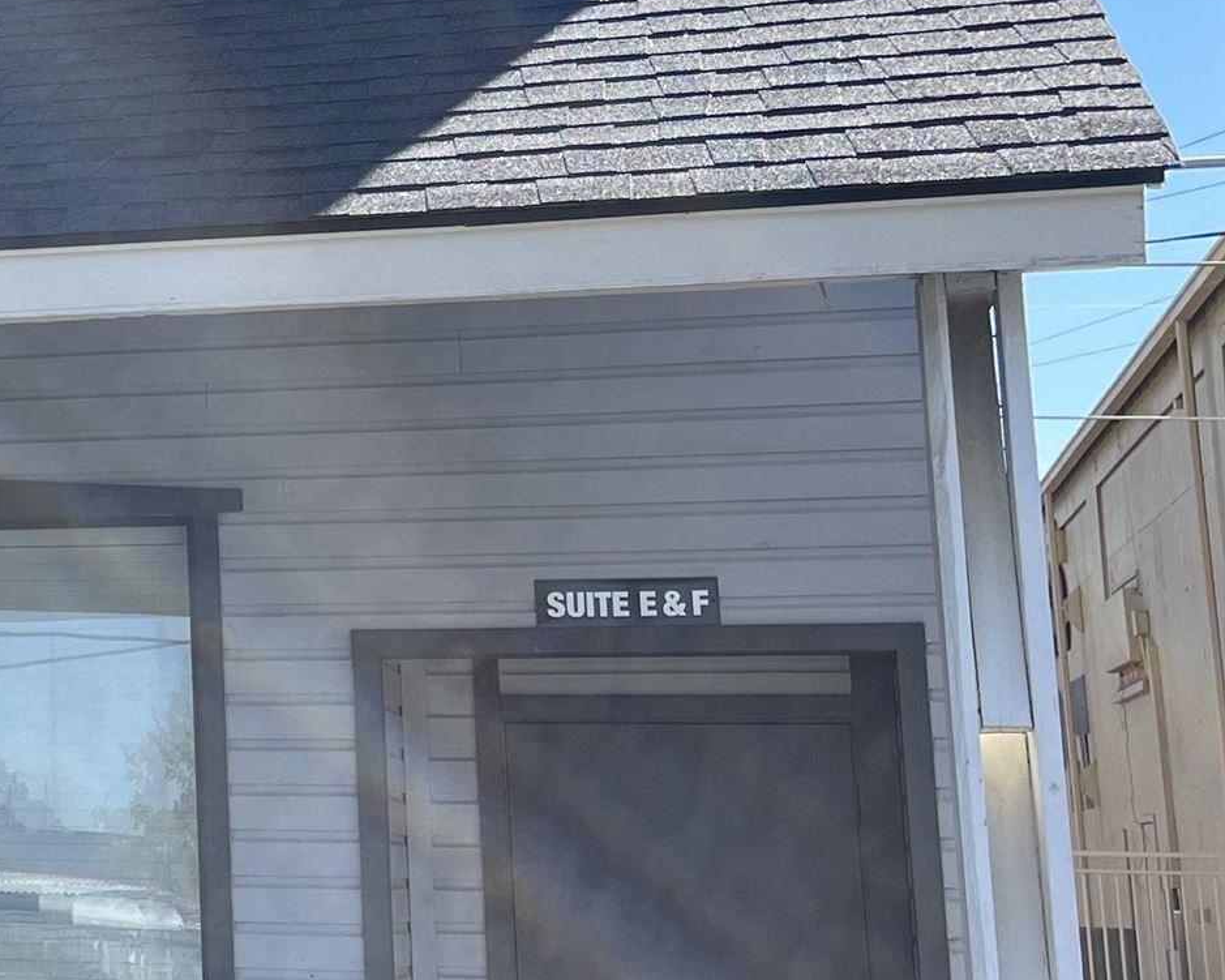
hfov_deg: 20.5
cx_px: -464
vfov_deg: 18.3
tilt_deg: +9.8
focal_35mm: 83
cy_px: 210
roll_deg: -0.9
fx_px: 3009
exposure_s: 1/1721
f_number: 1.6
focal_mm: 5.1
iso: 50
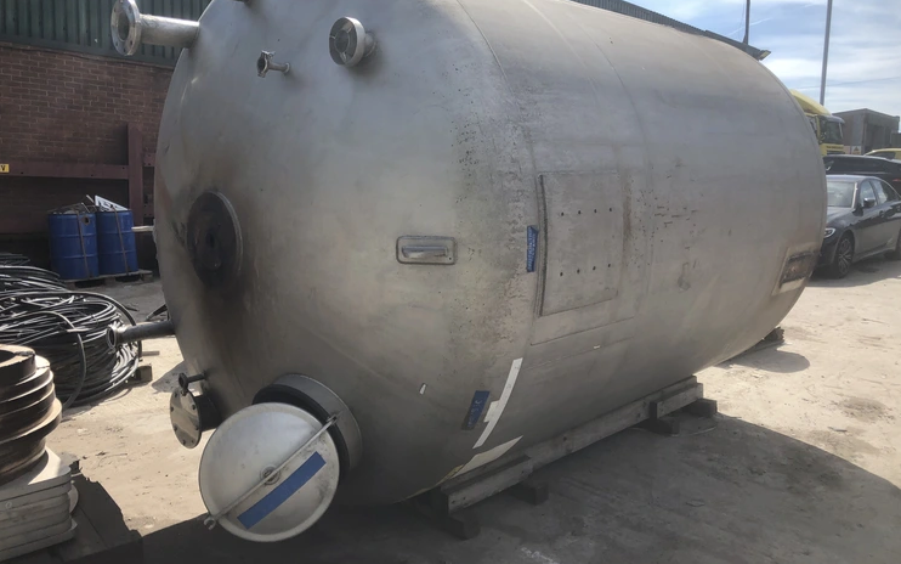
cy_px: 273
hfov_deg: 62.9
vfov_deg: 41.8
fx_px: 737
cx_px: 454
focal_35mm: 30
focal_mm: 3.99
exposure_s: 1/1333
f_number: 1.8
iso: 20
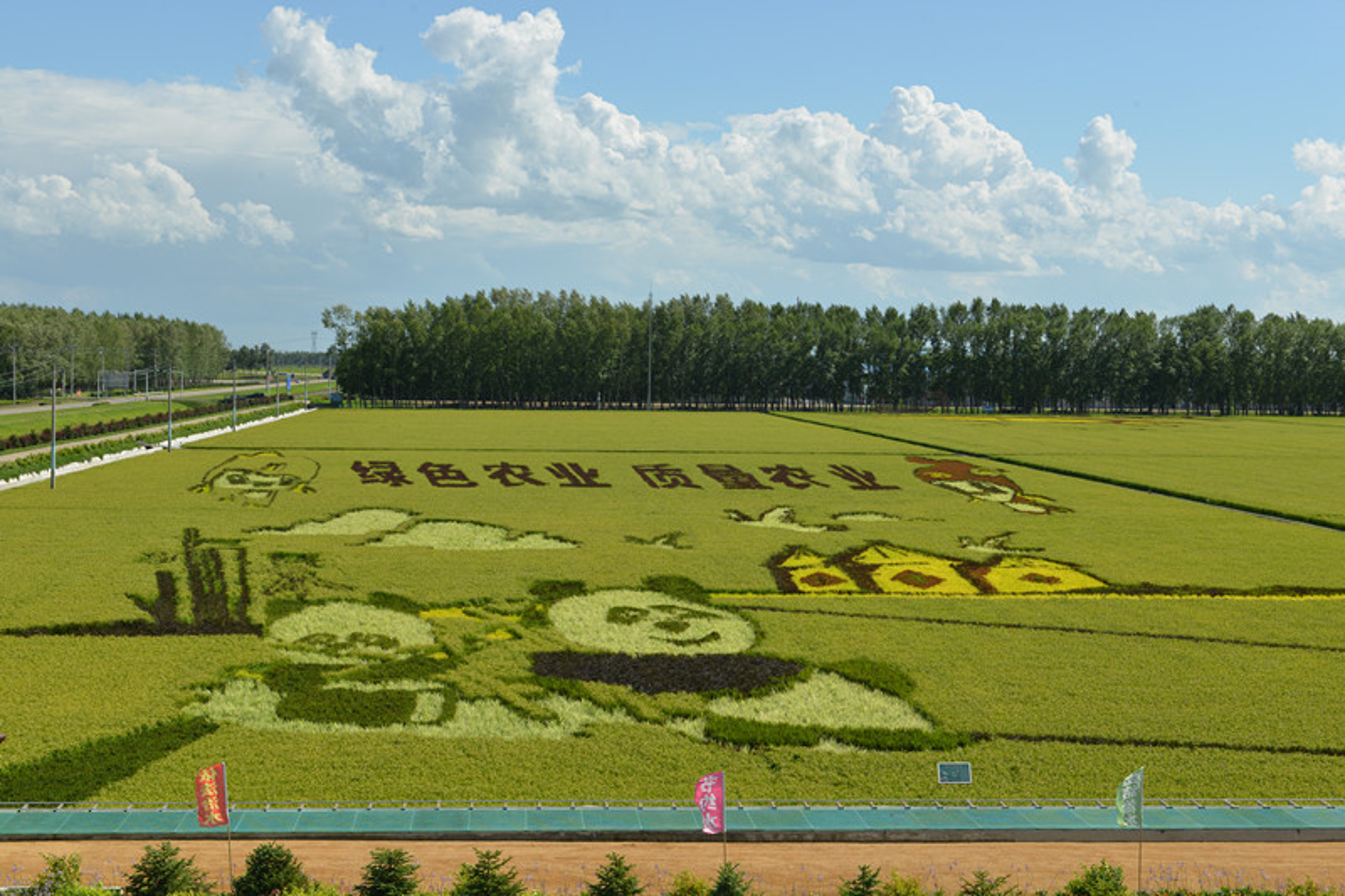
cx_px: 672
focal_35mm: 58
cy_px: 448
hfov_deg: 34.5
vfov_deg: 23.4
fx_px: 2166
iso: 500
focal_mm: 58
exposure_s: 1/640
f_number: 13
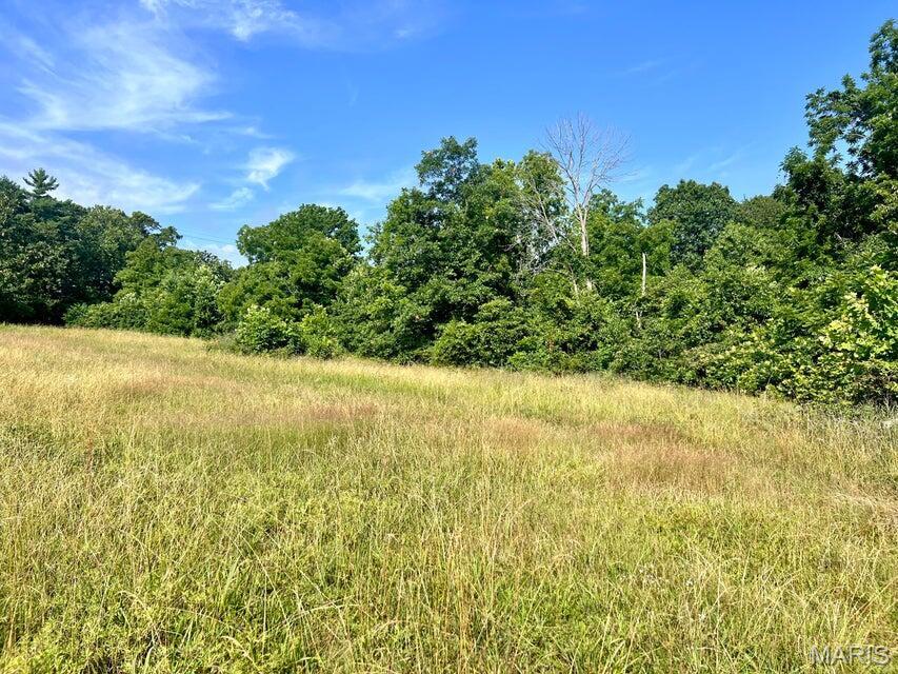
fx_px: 675
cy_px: 337
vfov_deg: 53.1
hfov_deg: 67.3
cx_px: 449
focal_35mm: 26
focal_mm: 5.7
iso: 50
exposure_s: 1/3704
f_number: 1.5
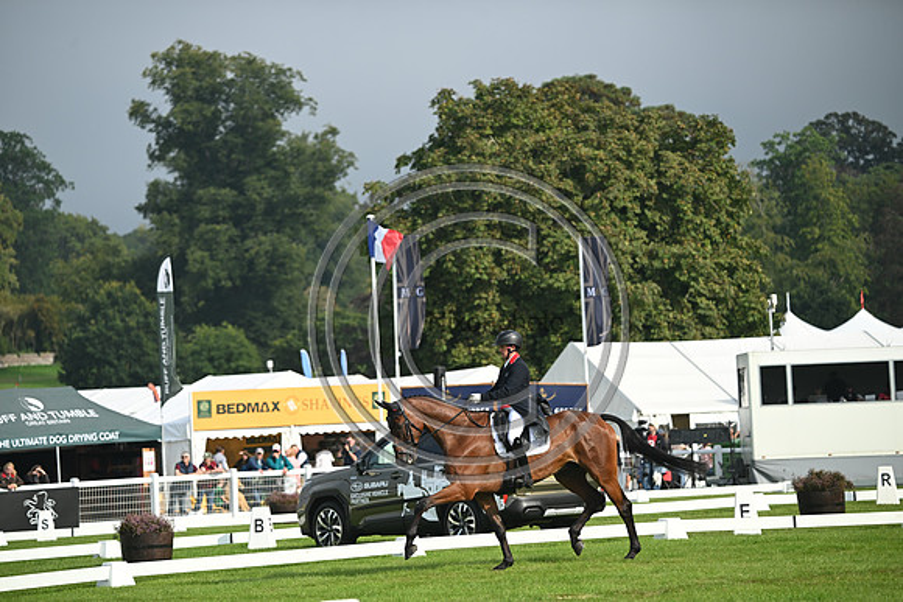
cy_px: 301
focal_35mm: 190
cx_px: 452
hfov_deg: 10.8
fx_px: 4767
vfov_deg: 7.2
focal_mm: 190
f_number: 5
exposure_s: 1/1250
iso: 280
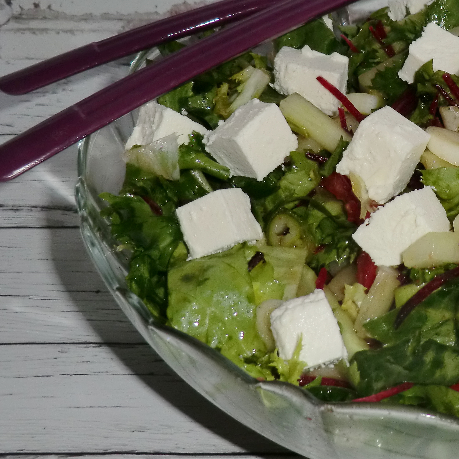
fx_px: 1155
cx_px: 453
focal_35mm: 77
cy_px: 138
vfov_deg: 22.3
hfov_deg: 21.7
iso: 100
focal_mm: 7.1
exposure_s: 1/60
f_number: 3.8
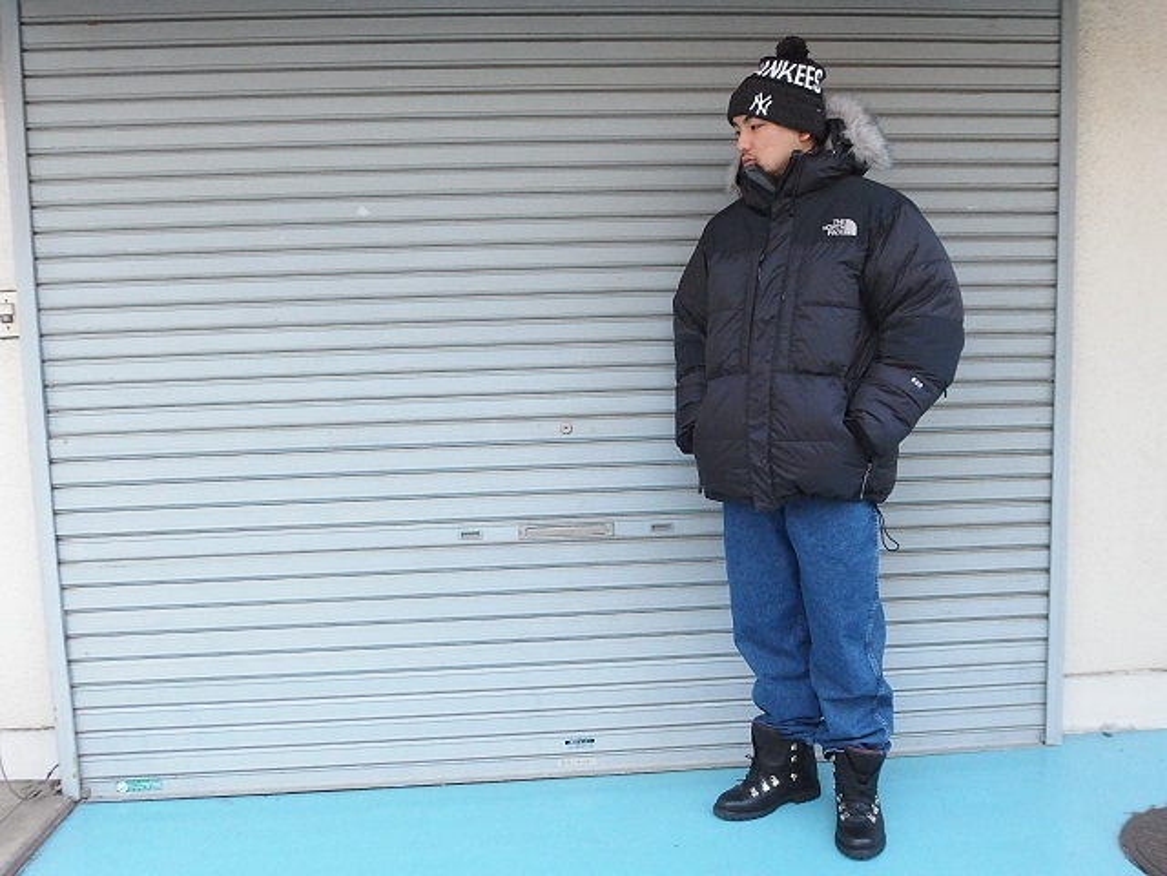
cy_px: 438
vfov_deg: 44.2
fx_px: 1079
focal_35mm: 32
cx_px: 584
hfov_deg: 56.8
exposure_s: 1/640
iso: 800
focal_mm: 5.6
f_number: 3.5
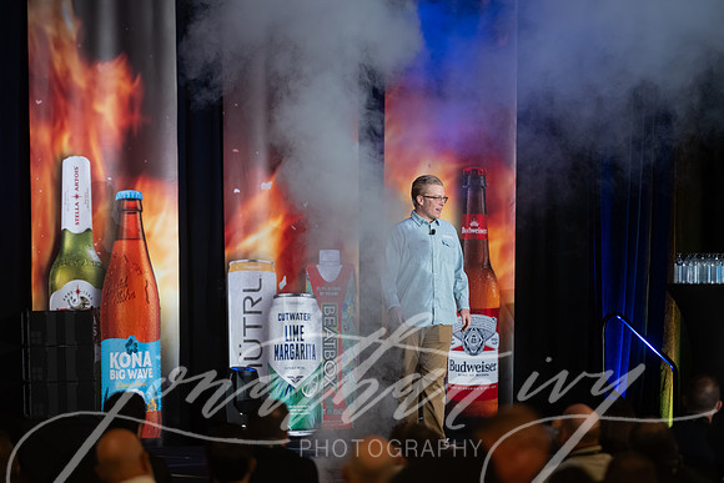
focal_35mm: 208
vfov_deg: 6.6
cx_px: 362
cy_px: 242
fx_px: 4181
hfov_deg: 9.9
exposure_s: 1/200
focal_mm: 200
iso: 2500
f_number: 2.8
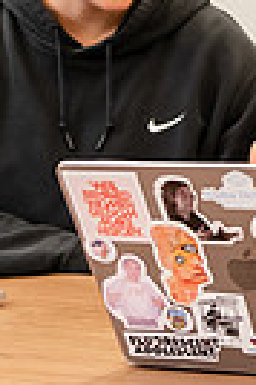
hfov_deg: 8.6
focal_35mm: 156
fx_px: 1668
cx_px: 365
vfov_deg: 13.1
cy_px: 39
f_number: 3.2
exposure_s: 1/200
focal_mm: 36
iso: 1250
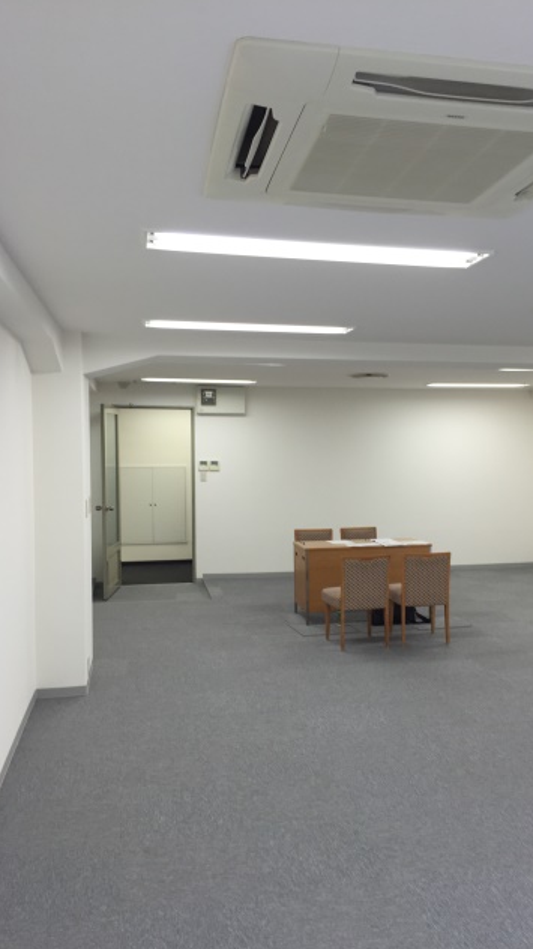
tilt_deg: -0.2
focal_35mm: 32
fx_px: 805
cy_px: 474
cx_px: 330
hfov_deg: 36.4
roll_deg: +1.1
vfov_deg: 61.0
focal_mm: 4.15
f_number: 2.2
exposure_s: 1/60
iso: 32
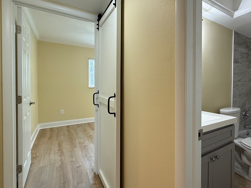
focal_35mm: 20
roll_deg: -0.8
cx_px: 171
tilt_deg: -1.2
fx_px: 145
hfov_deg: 78.6
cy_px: 88
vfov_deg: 65.9
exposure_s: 1/120
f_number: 2.2
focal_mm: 2.22
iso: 200
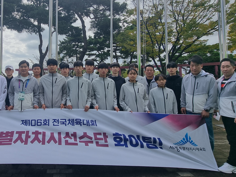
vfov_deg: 62.8
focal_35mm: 21
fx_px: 143
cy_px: 70
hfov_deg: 74.4
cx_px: 65
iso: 50
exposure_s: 1/2752
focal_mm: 2.2
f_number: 2.2
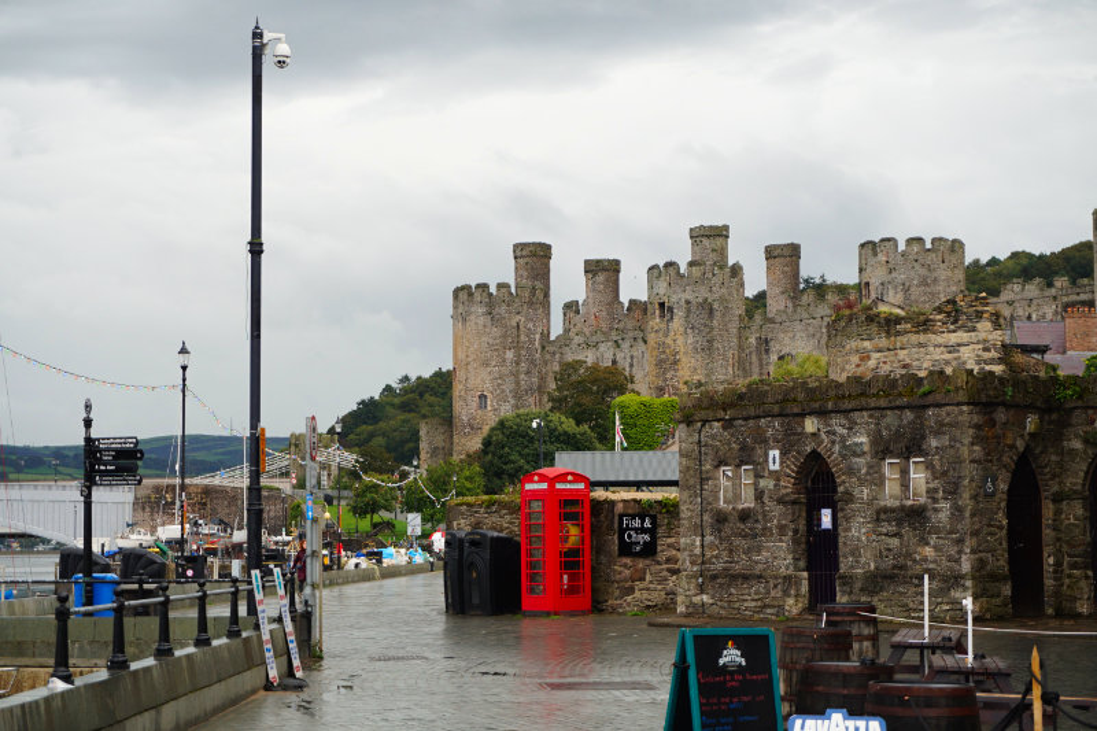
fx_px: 2285
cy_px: 366
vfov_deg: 18.2
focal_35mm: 75
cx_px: 548
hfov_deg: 27.0
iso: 160
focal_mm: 50
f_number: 5.6
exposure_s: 1/80
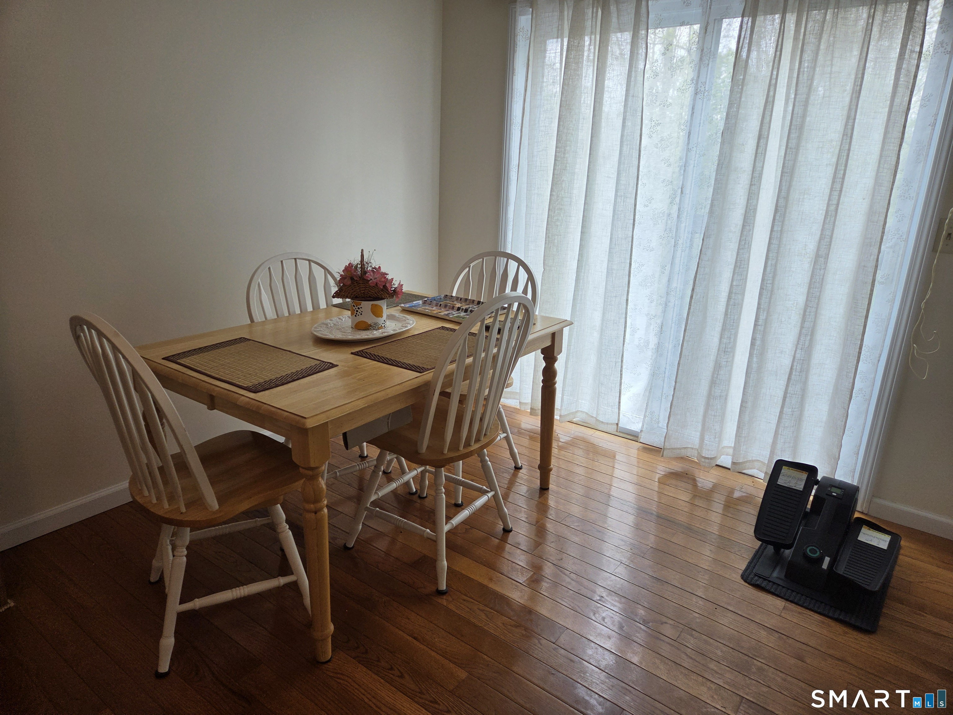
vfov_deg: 58.9
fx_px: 633
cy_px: 358
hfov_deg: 73.9
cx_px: 476
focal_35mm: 23
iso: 50
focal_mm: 5.4
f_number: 1.8
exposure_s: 1/120
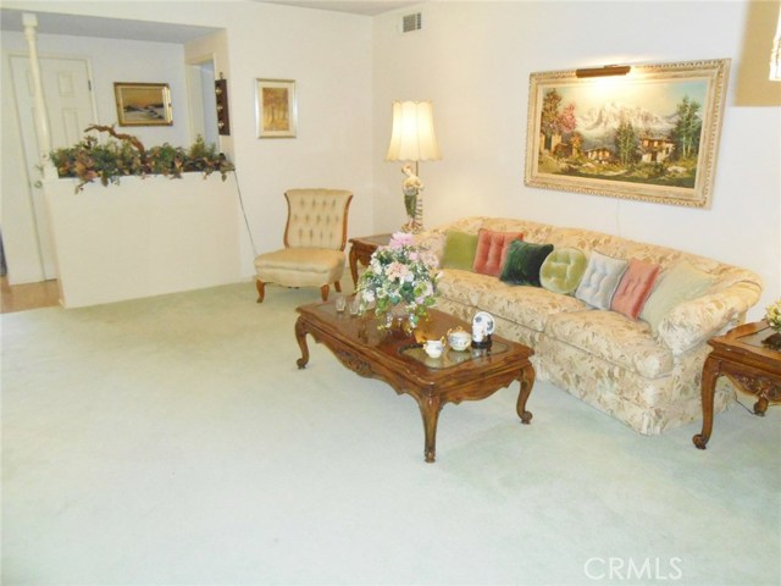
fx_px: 587
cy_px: 293
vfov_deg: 53.1
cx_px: 390
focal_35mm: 26
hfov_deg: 67.3
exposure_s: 1/25
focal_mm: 4.6
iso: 500
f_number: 3.5
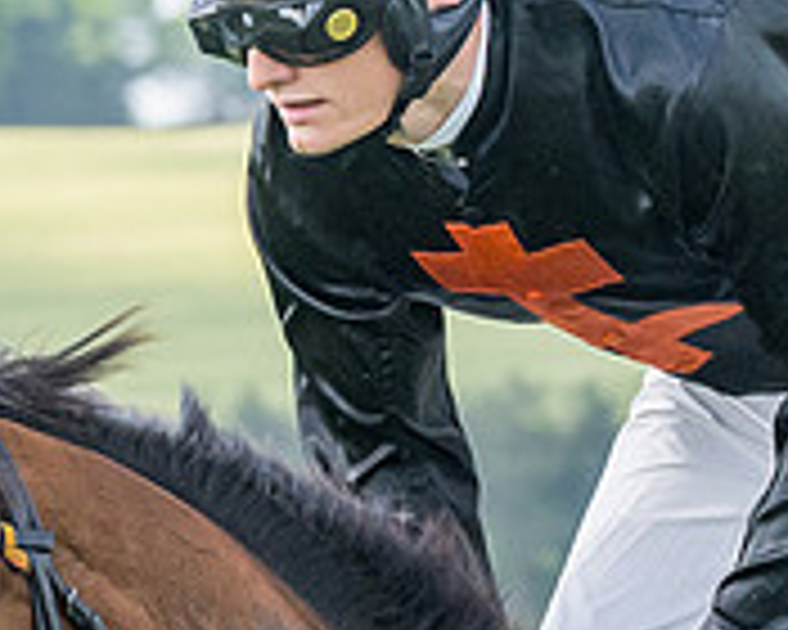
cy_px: 628
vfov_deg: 2.3
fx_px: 15812
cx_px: 630
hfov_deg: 2.9
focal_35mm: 678
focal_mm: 89
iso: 400
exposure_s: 1/1000
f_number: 5
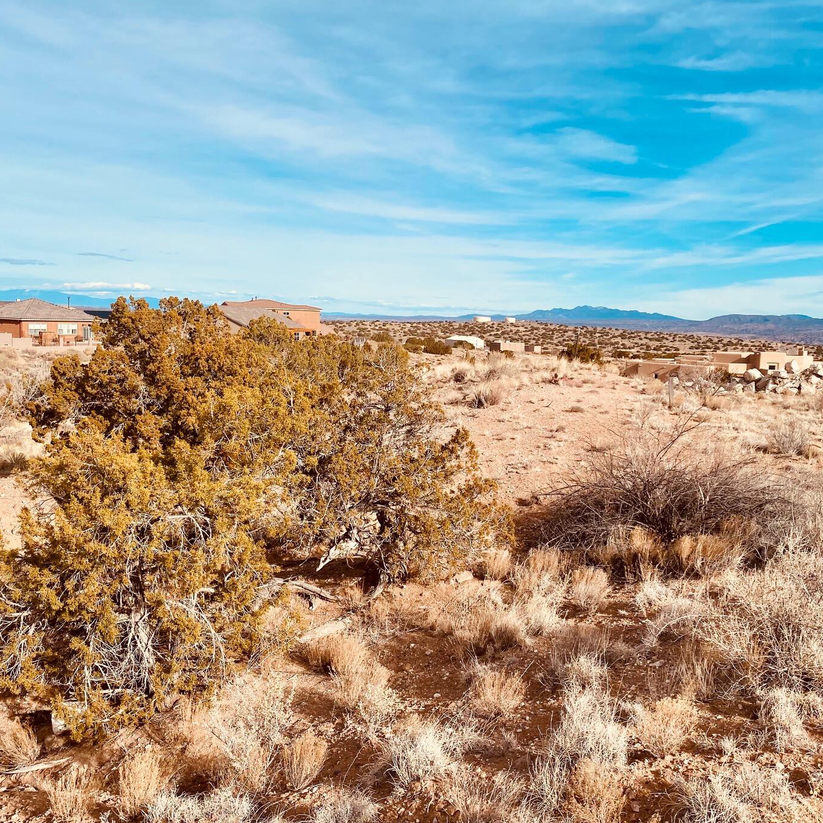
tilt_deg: -5.6
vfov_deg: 48.5
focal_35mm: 34
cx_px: 392
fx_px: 915
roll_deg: +0.1
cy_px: 410
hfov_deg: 48.4
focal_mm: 4.25
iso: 32
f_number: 1.8
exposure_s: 1/4274
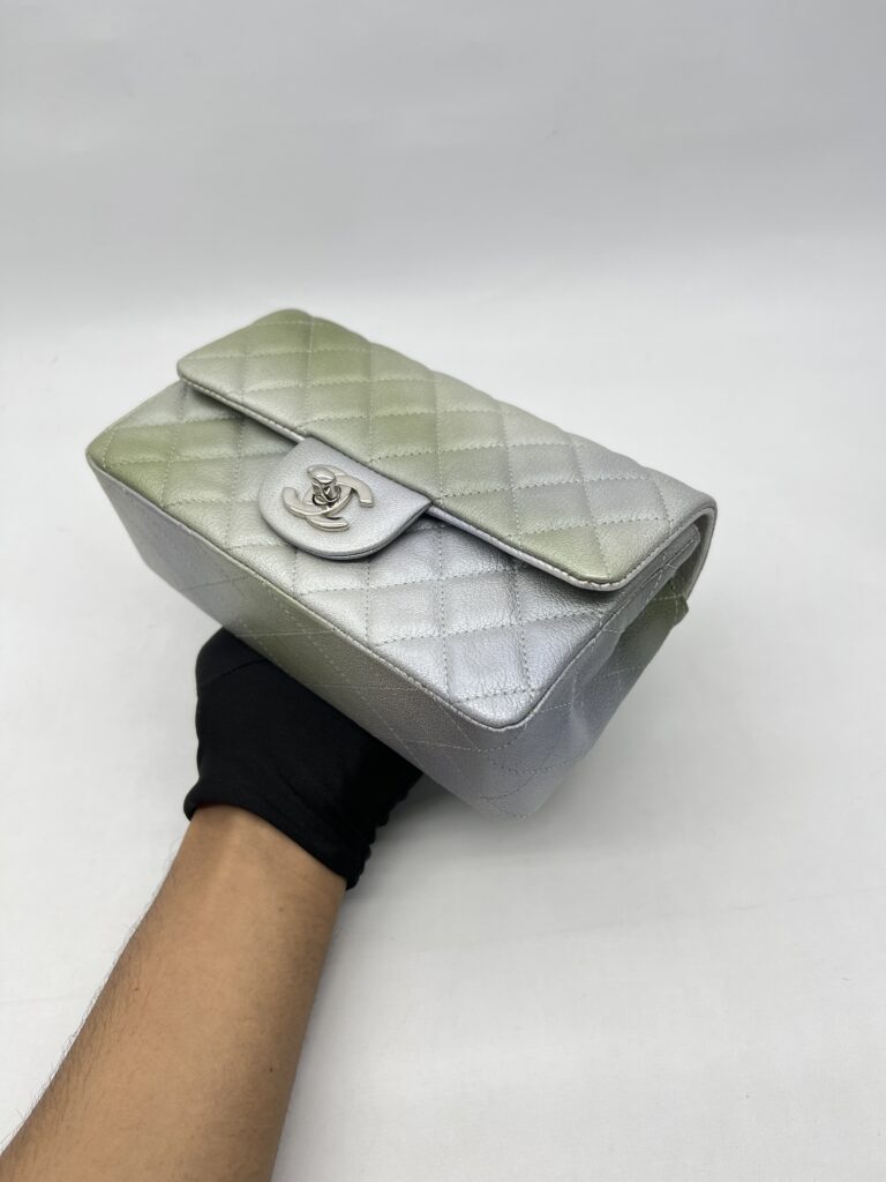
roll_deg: +3.5
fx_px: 887
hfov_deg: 53.1
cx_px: 443
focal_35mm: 26
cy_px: 591
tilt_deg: -44.2
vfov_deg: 67.3
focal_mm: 5.7
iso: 32
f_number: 1.5
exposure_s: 1/120
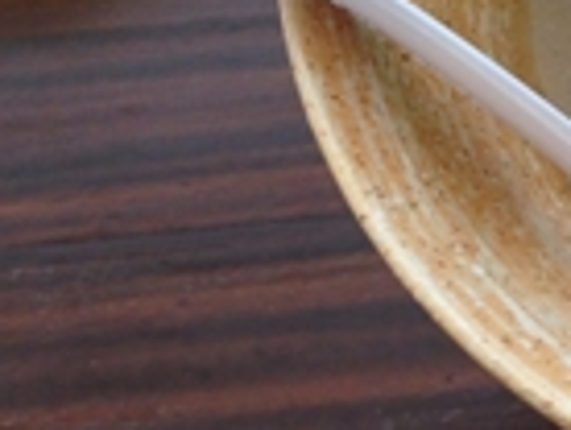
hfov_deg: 14.8
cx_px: 1001
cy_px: -81
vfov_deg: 12.4
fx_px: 1933
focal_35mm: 117
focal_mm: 4.13
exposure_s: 1/20
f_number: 2.4
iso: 80
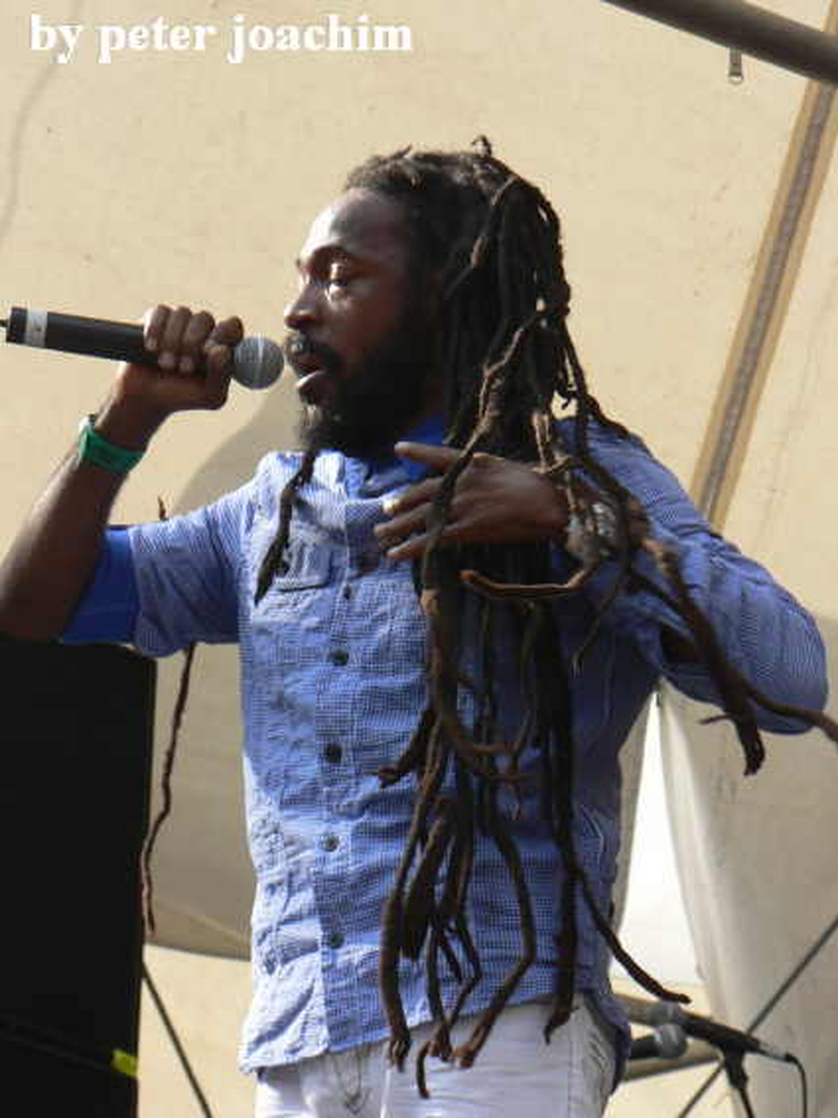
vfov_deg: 10.3
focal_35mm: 192
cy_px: 559
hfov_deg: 7.7
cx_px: 419
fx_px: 6200
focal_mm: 32.9
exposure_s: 1/160
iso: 64
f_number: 4
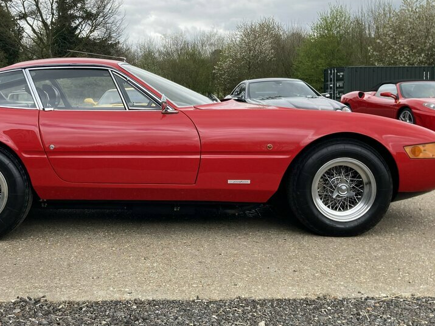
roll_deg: +0.3
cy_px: 142
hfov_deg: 40.0
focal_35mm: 47
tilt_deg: -5.1
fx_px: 591
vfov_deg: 30.8
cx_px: 146
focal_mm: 3.99
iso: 20
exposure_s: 1/889
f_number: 1.8
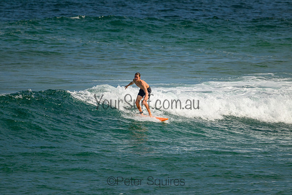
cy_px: 98
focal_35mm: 800
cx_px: 146
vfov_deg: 1.7
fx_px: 6490
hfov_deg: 2.6
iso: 800
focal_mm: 800
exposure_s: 1/2000
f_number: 11
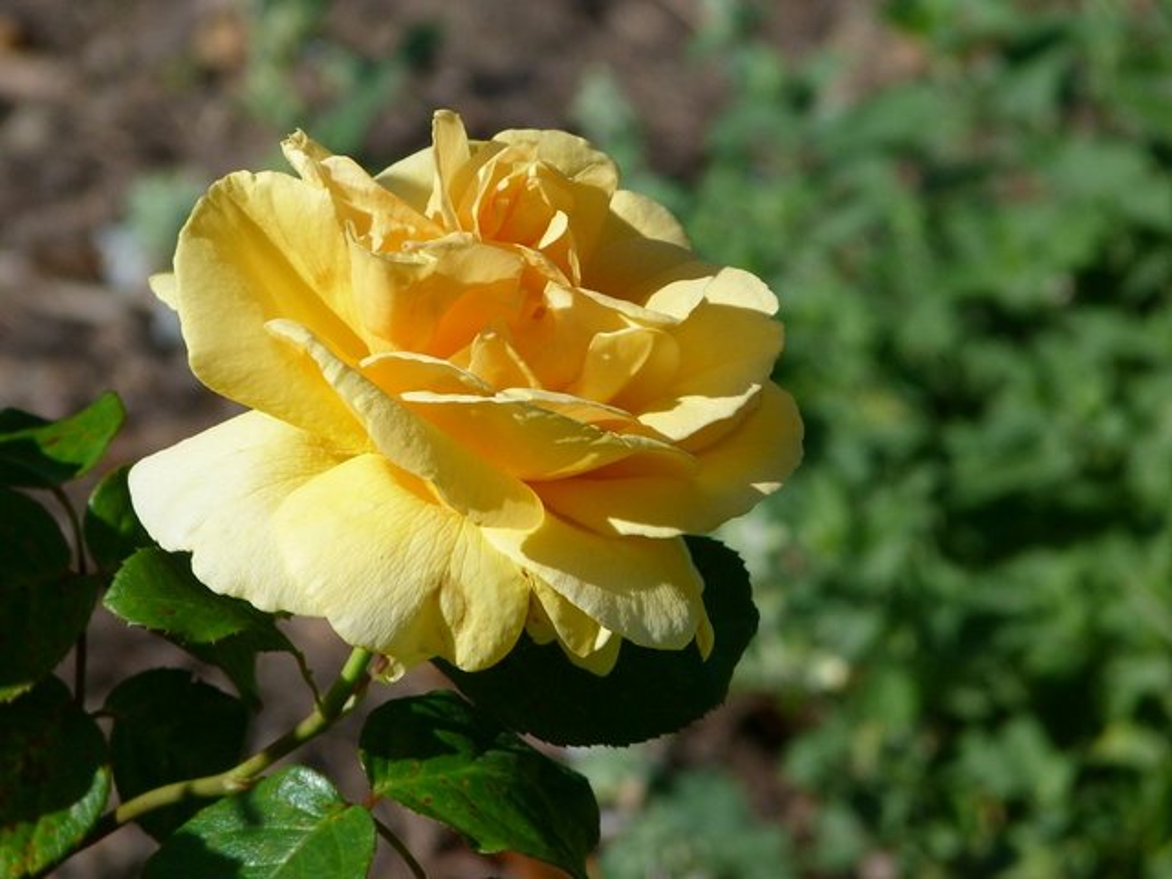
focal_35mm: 630
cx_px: 586
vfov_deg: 2.4
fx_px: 21330
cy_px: 440
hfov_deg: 3.1
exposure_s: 1/500
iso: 80
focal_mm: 108
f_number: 5.6
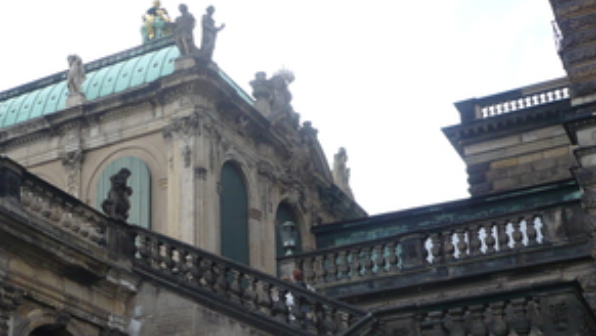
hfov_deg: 35.1
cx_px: 203
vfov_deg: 20.2
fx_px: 933
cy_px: 270
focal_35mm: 59
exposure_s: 1/500
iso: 100
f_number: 2.8
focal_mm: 5.8
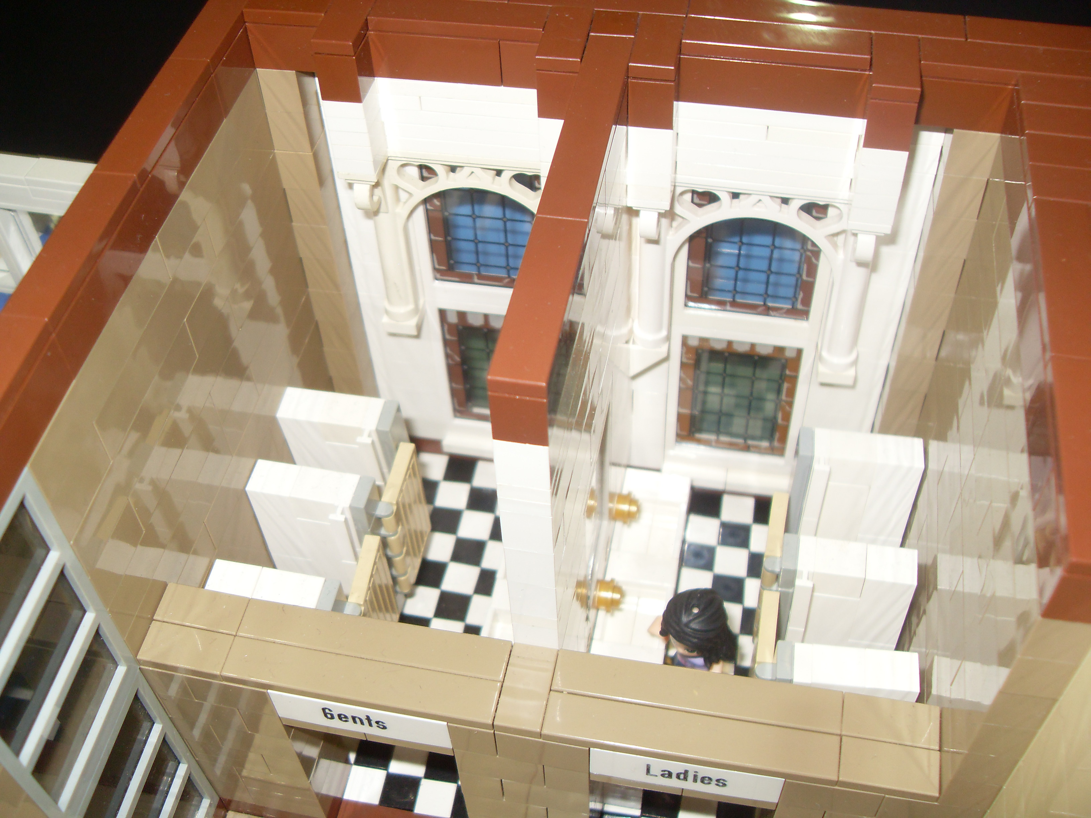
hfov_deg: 50.1
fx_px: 1166
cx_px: 546
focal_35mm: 37
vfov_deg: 38.7
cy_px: 409
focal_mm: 6.3
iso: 100
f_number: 2.8
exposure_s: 1/45
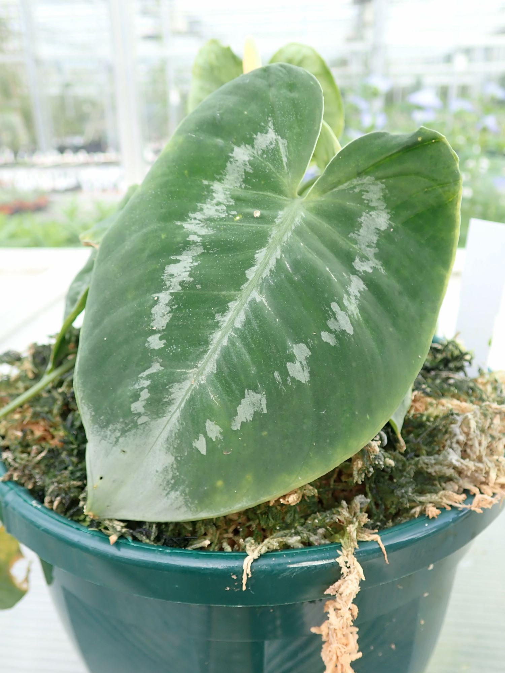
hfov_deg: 46.8
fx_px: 584
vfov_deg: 60.0
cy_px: 336
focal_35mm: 30
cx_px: 252
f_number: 2.3
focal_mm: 5.5
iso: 100
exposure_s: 1/100
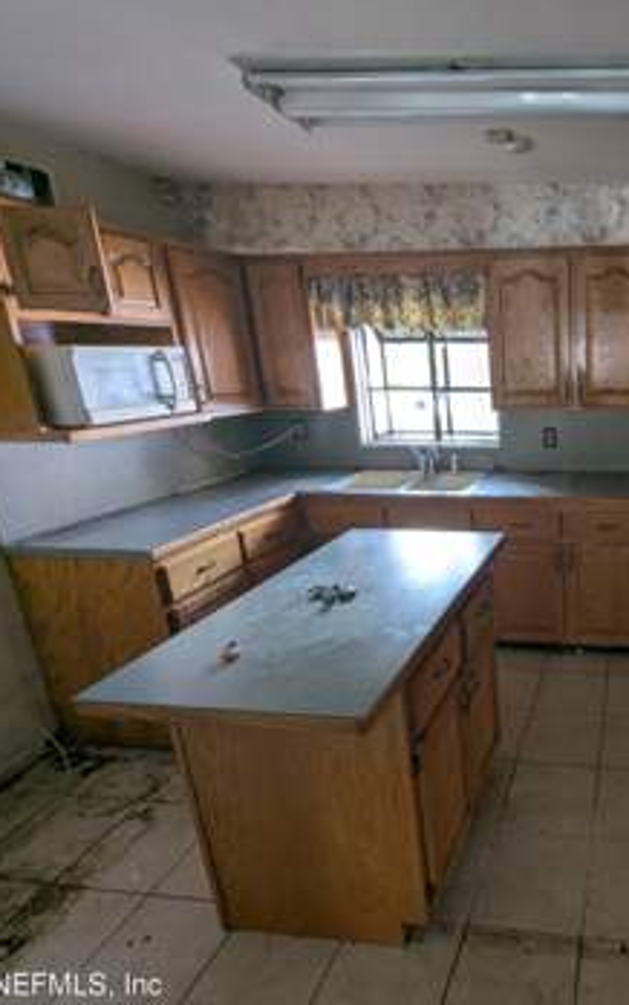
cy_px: 508
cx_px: 586
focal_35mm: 19
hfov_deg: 53.1
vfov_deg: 88.0
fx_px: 520
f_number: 2.2
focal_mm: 1.95
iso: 129
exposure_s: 1/25.6
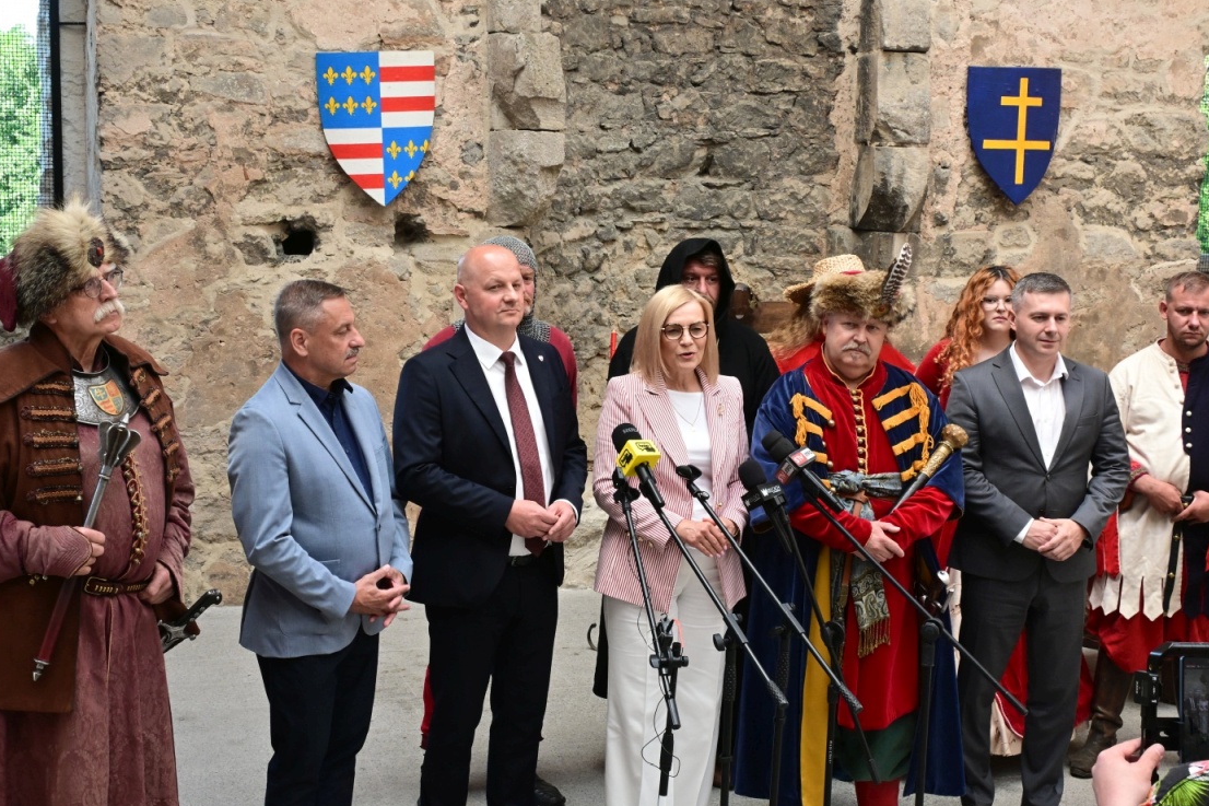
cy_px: 400
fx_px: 1721
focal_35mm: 51
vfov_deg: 26.3
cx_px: 573
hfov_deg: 38.7
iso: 800
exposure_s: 1/60
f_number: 11
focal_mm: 31.5
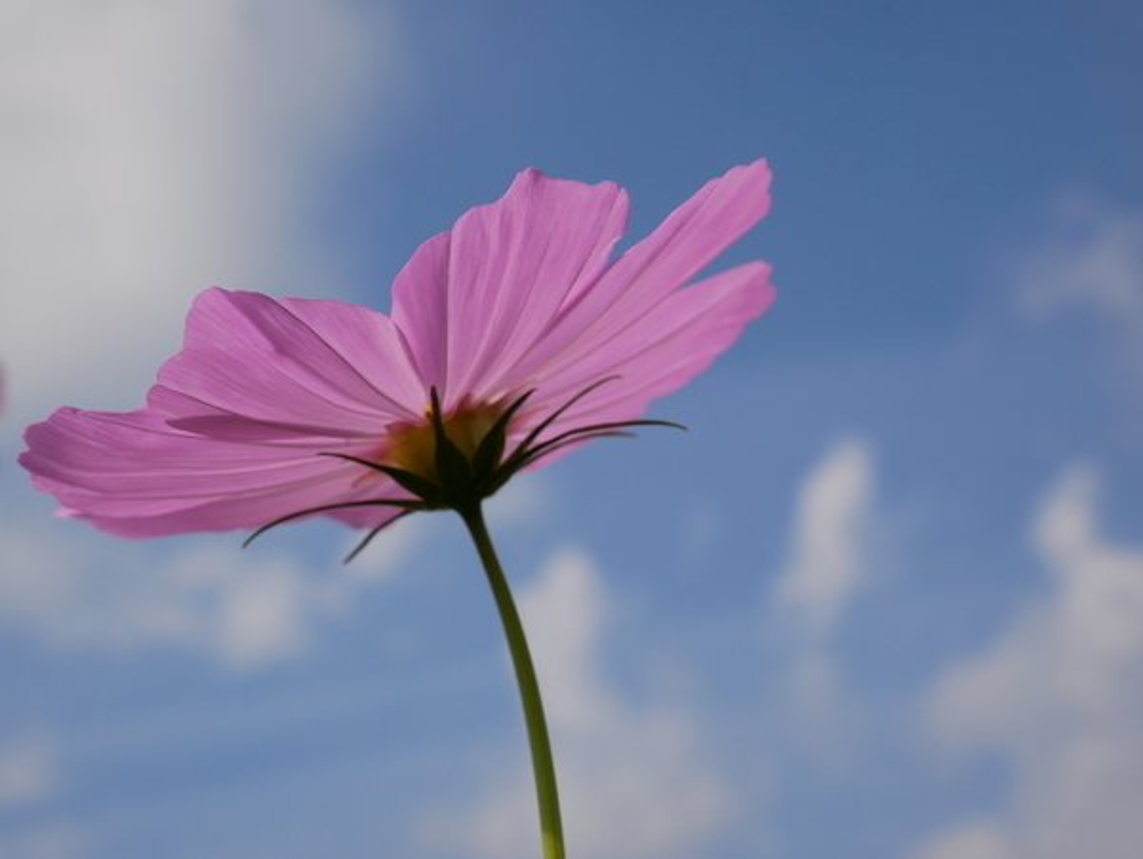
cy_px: 430
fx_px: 1983
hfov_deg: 32.2
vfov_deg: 24.4
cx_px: 572
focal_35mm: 60
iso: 200
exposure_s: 1/500
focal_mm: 30
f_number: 10
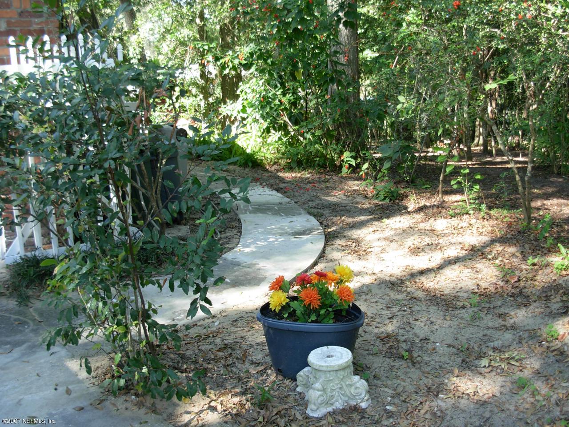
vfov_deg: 37.7
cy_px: 214
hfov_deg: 49.0
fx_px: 625
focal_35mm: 38
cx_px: 284
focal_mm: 6.3
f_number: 2.9
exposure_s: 1/58.6
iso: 79
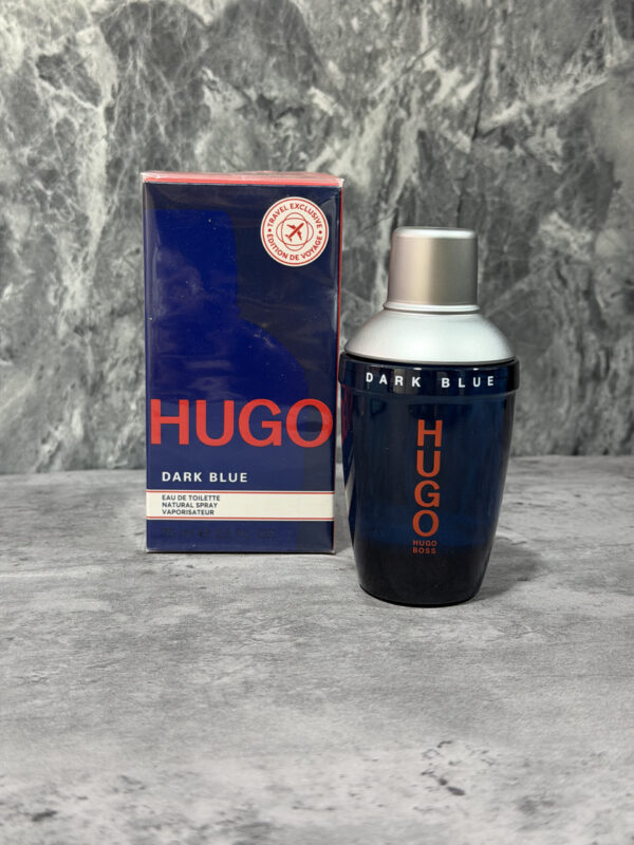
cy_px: 422
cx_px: 317
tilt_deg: -10.7
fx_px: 1172
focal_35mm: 48
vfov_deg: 39.7
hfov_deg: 30.3
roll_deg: -1.3
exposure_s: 1/40
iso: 500
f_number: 1.78
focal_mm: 6.76
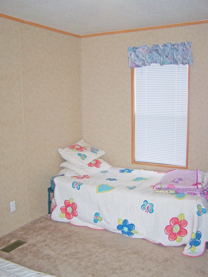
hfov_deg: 37.7
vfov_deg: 49.0
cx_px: 104
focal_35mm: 38
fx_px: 304
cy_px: 138
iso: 80
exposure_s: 1/60
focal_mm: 6.3
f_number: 2.8
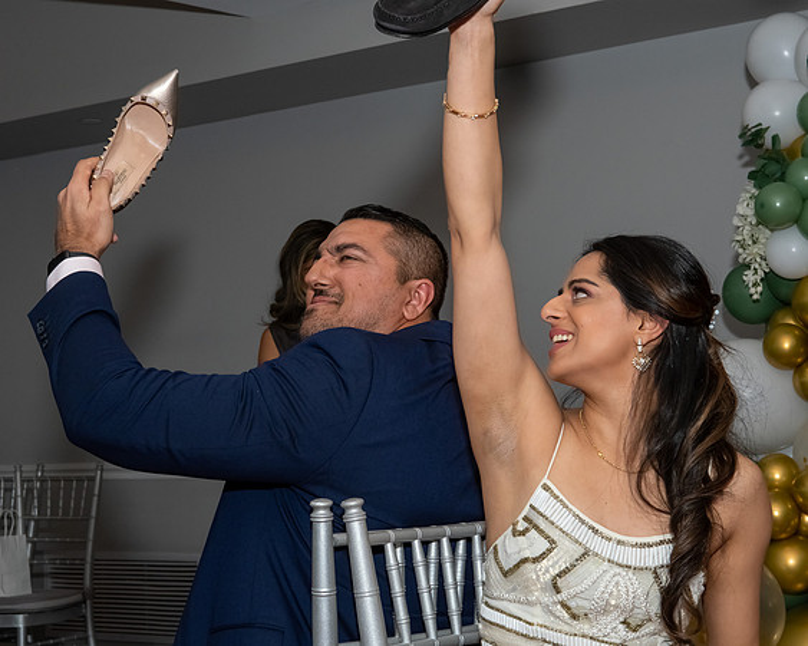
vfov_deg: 19.3
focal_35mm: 80
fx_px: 1901
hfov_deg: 24.0
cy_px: 346
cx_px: 433
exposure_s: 1/250
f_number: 9
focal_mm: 44
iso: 640
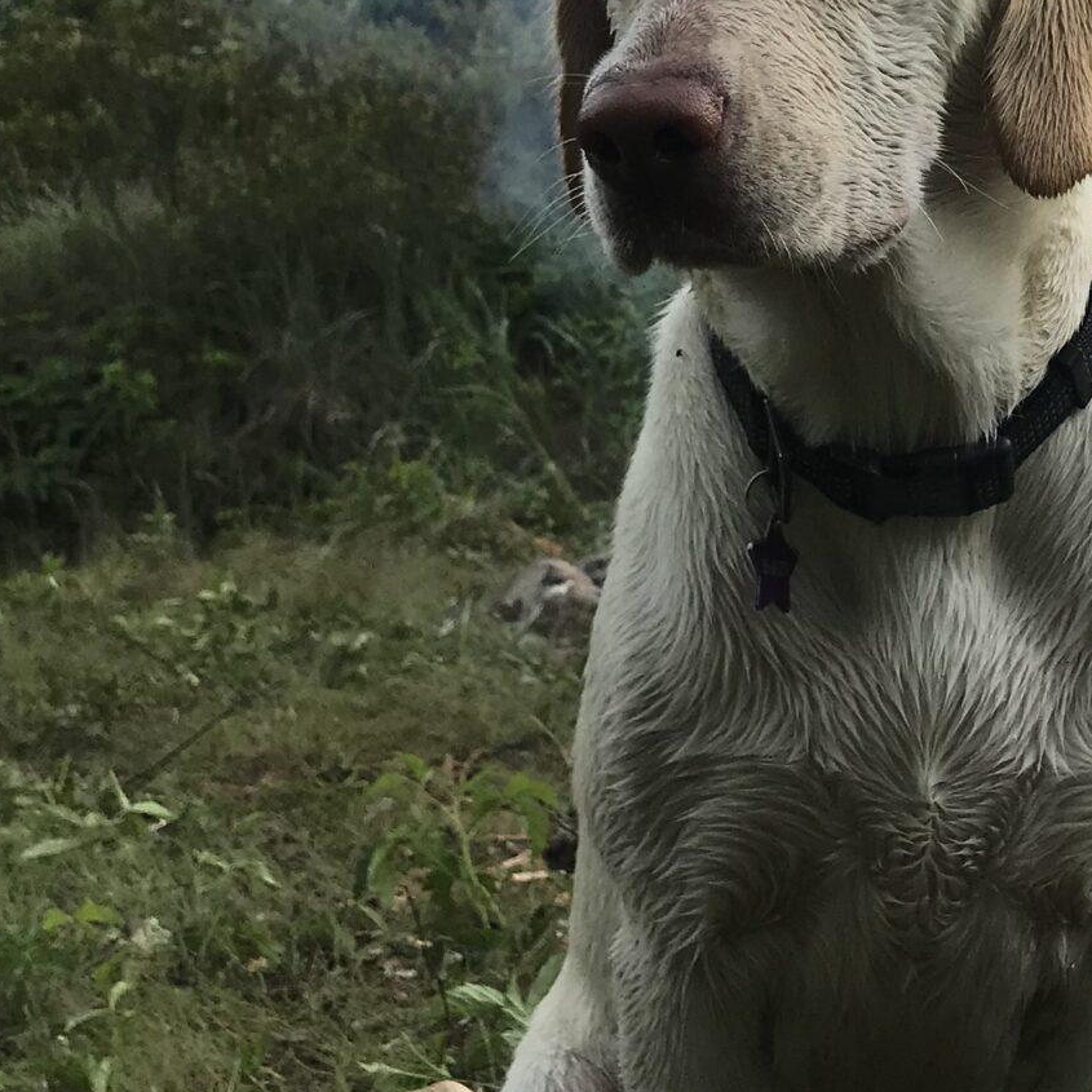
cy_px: 216
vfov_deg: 22.7
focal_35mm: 75
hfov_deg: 22.7
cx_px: 915
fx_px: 2677
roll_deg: +0.4
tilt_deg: -0.9
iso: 20
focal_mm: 3.99
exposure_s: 1/1064
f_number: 1.8
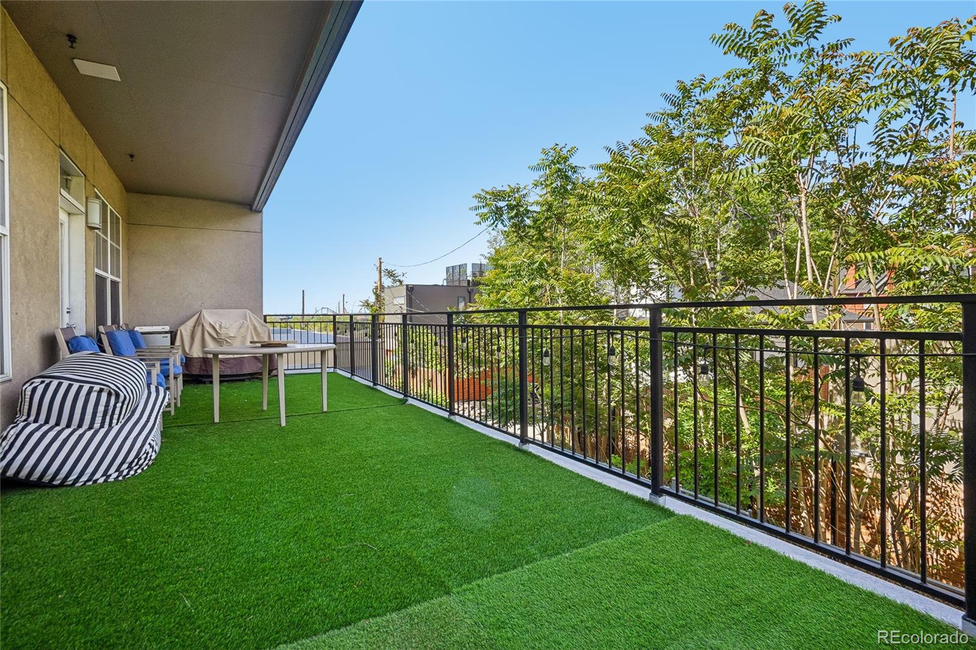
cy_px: 325
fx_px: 488
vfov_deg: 67.4
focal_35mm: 18
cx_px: 488
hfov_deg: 90.0
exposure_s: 1/100
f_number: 8
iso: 100
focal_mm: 12
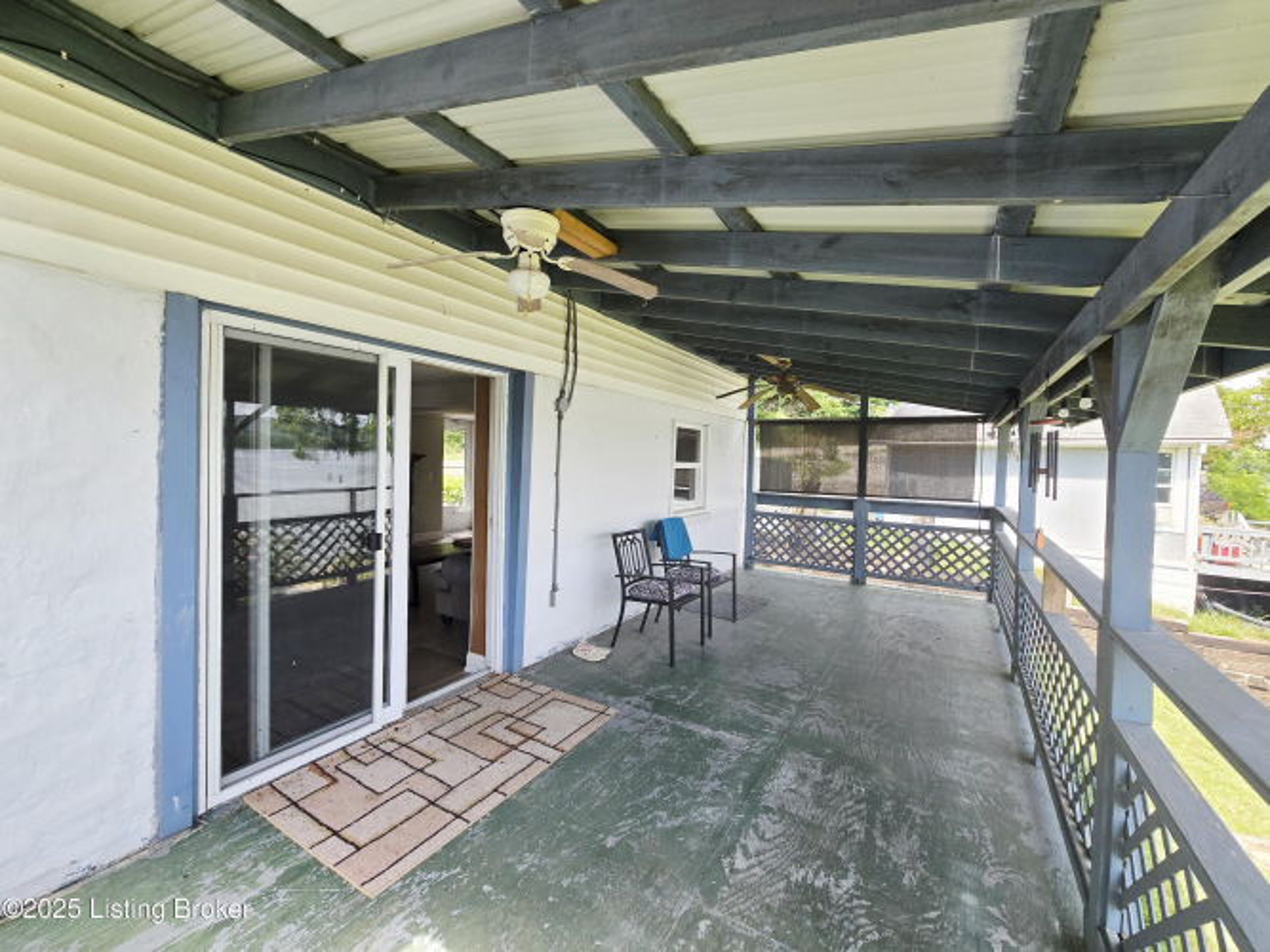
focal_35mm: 13
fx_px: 477
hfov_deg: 106.2
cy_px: 476
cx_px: 635
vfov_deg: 89.9
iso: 50
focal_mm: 2.2
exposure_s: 1/323
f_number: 2.2
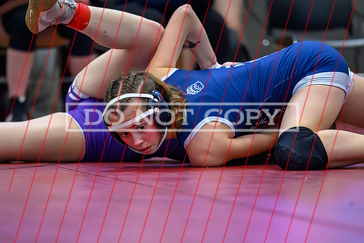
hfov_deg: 8.8
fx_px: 2373
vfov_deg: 5.9
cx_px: 169
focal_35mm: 235
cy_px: 163
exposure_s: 1/640
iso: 10000
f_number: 2.8
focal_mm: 175
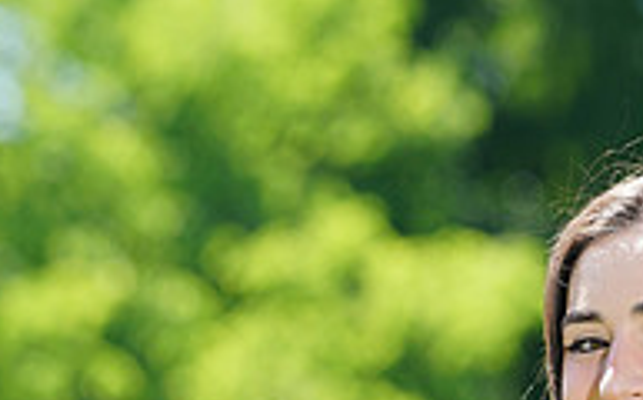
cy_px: 750
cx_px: 513
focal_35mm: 813
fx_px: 14226
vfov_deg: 1.6
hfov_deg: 2.6
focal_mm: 265
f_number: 9
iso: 200
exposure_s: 1/160
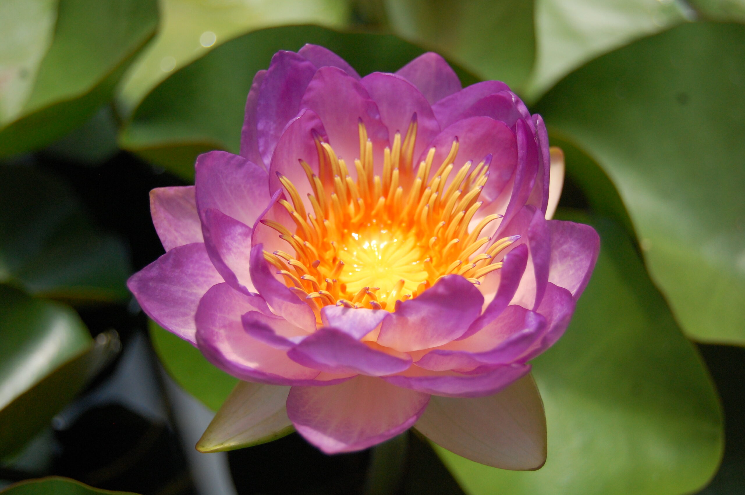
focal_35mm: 63
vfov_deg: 21.5
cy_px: 248
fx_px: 1303
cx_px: 372
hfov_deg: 31.9
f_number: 5.3
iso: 800
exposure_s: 1/4000
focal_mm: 42
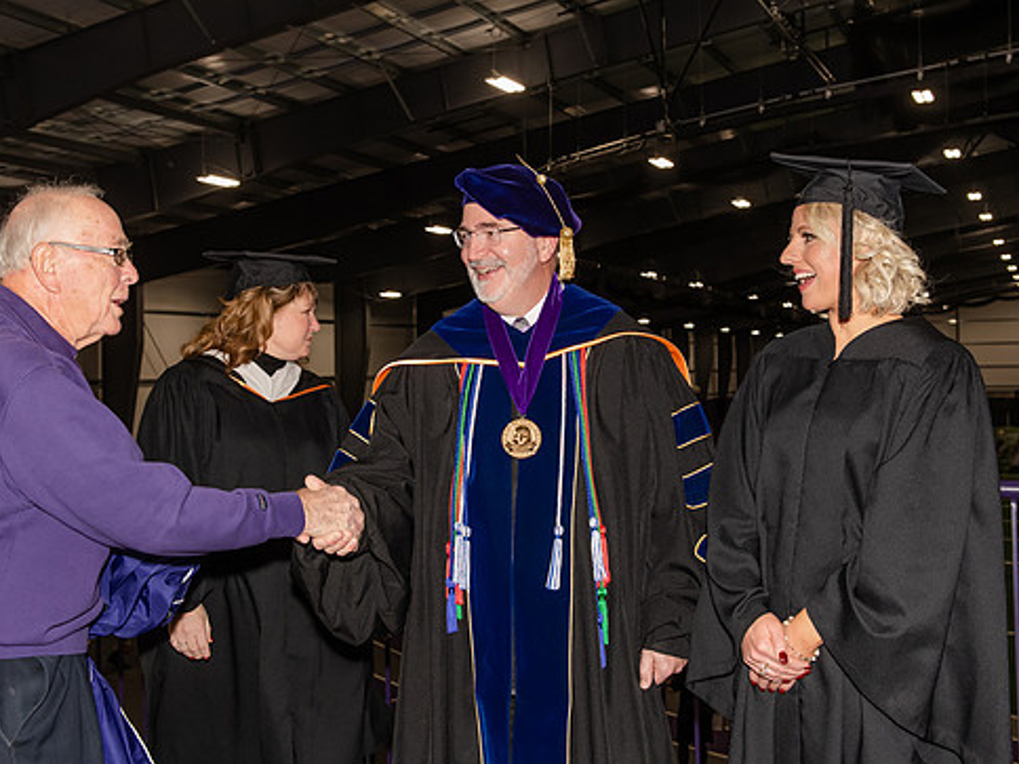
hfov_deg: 42.9
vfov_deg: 32.9
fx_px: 1295
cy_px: 349
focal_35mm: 44
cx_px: 494
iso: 1000
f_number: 6.3
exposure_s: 1/160
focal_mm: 36
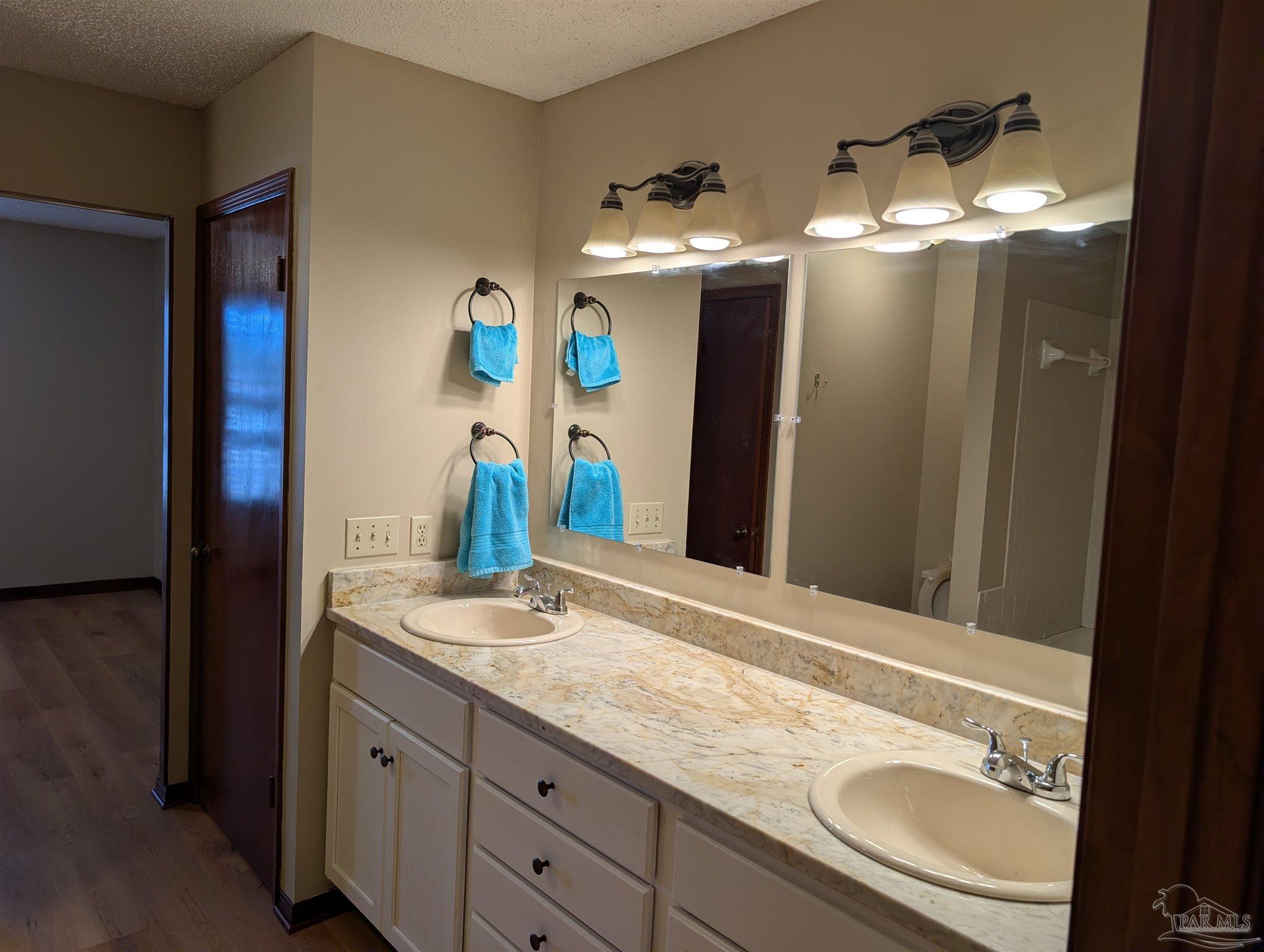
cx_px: 632
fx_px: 878
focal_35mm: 24
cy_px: 476
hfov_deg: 71.5
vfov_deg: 56.9
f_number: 1.68
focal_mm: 6.9
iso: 20
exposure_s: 1/60
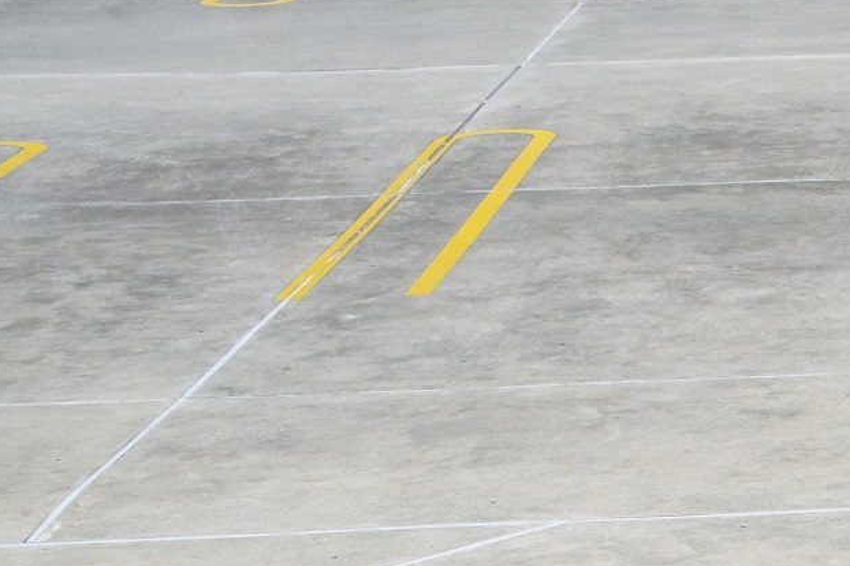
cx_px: 1510
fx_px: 3327
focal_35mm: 141
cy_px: 1012
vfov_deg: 9.3
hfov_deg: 13.2
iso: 1250
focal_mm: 35
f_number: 11
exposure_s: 1/160
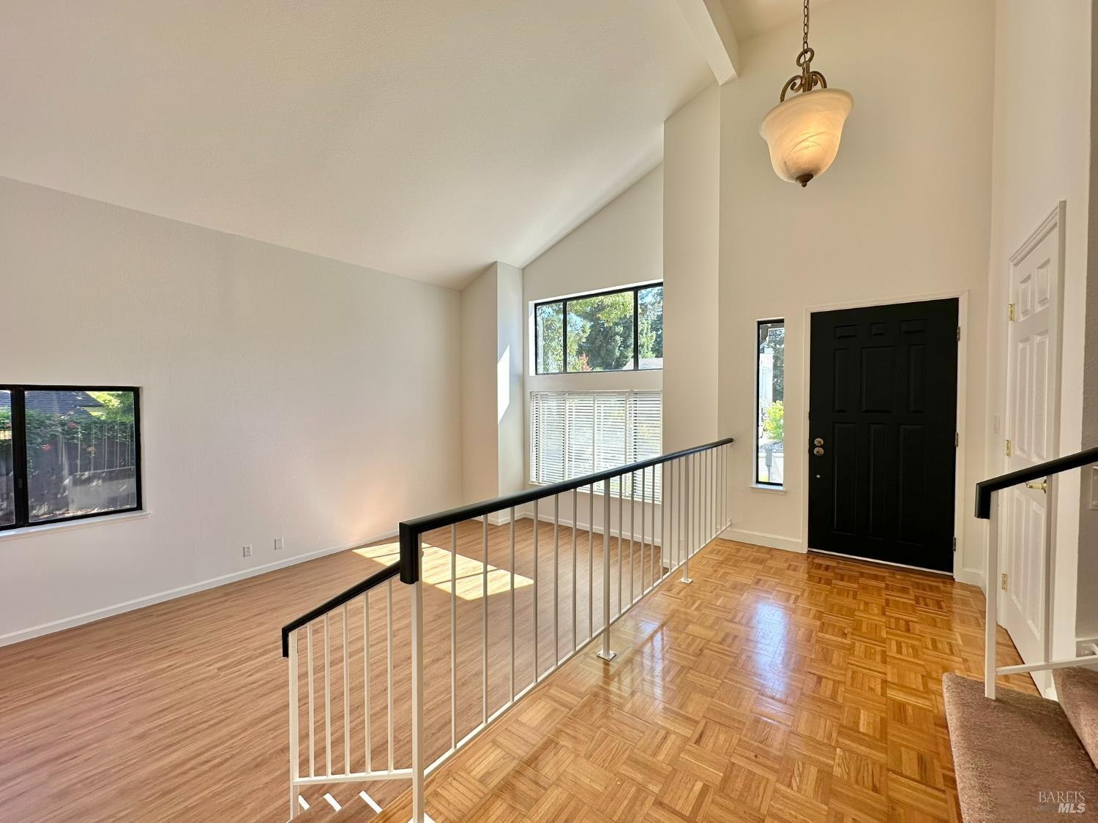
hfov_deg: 102.1
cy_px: 412
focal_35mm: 14
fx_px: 444
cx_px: 549
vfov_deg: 85.7
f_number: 2.2
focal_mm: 2.22
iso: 50
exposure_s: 1/120
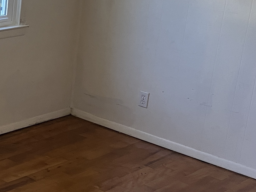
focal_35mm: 79
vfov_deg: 18.7
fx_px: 584
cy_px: 90
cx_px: -85
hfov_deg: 22.0
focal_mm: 5.7
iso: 200
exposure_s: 1/60
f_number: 1.5
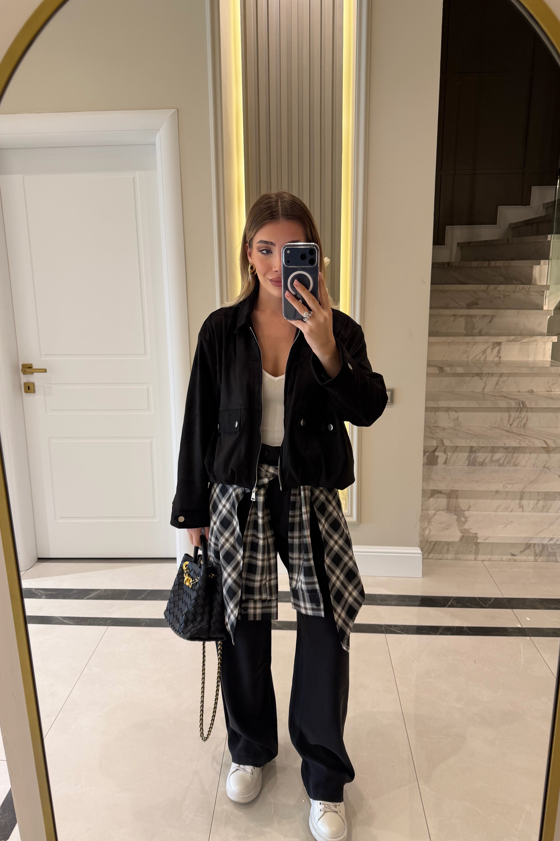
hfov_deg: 51.3
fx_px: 583
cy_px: 421
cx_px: 272
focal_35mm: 25
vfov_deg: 71.5
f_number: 1.78
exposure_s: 1/50
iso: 125
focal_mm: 6.76
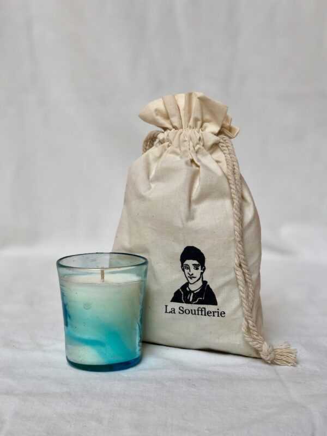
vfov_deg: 33.8
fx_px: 718
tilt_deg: -6.9
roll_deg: +1.0
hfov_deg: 25.7
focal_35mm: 57
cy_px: 218
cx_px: 164
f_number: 2.8
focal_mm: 6.6
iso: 20
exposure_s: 1/40
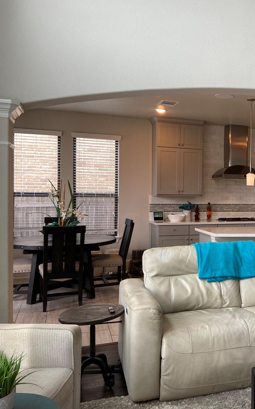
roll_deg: -0.3
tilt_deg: -1.4
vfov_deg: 52.8
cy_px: 204
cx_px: 250
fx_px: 411
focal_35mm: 37
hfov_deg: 32.0
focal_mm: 4.25
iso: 80
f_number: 1.8
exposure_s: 1/120
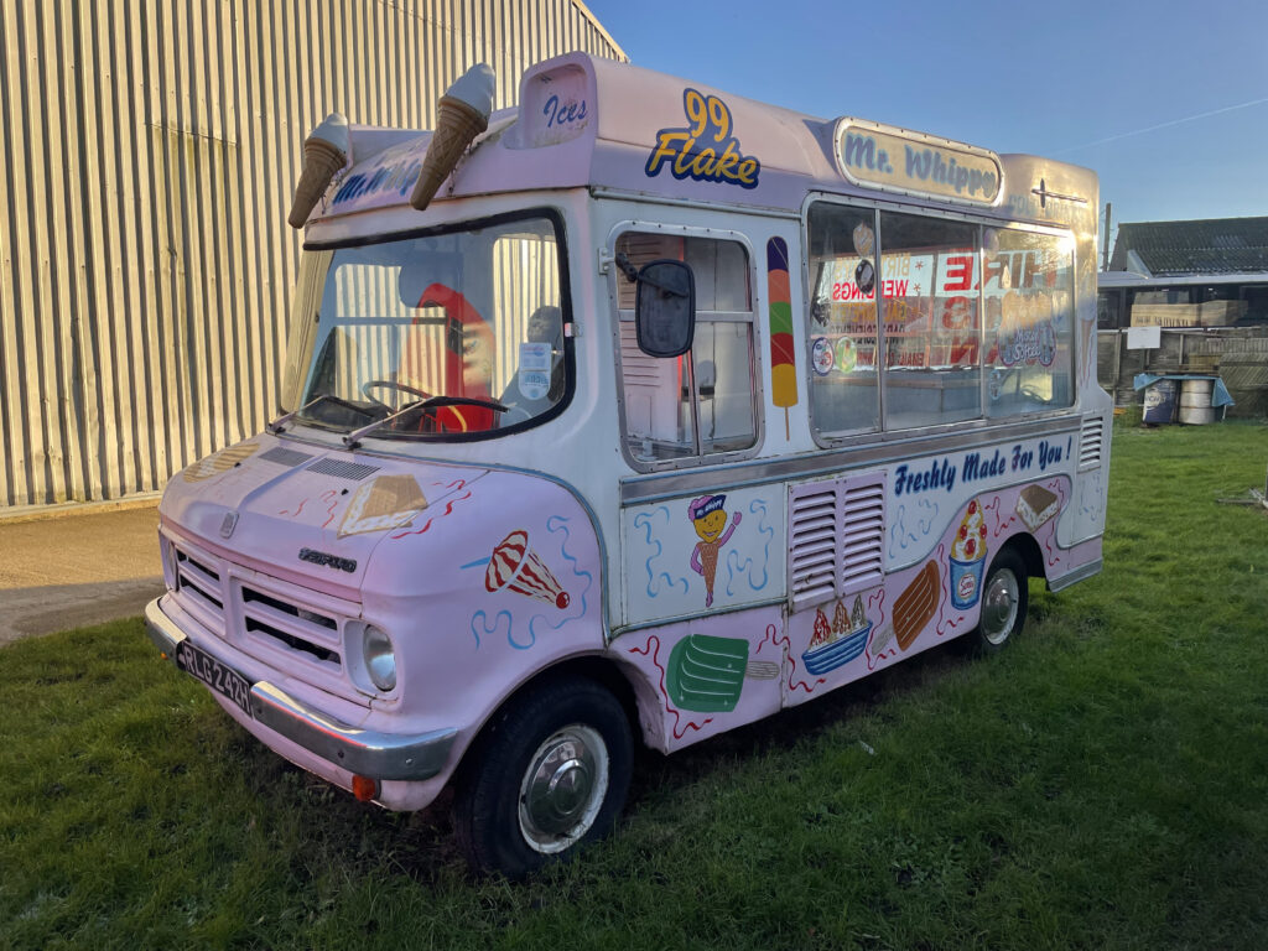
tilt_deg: -6.6
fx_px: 952
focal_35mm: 26
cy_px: 476
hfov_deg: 67.3
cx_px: 634
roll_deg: +0.5
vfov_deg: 53.1
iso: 32
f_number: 1.6
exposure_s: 1/988
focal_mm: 4.2
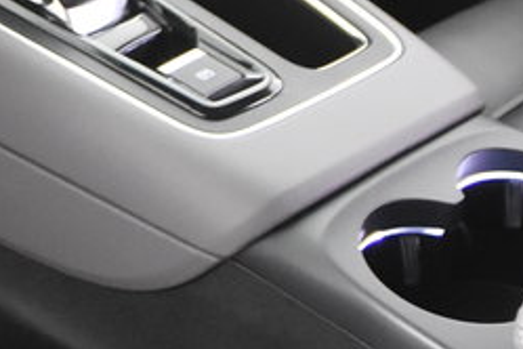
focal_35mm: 154
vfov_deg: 8.8
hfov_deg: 12.5
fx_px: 2237
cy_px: -131
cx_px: -321
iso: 3200
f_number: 2.8
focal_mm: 20
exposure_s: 1/30
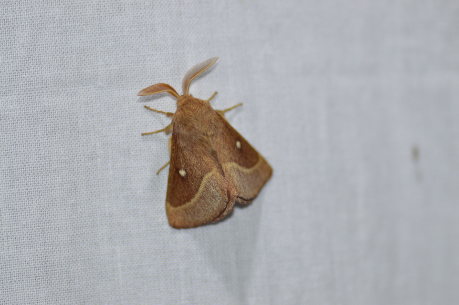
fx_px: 1911
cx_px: 230
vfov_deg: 9.1
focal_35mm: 150
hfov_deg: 13.7
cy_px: 152
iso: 400
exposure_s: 1/60
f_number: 3.5
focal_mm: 100
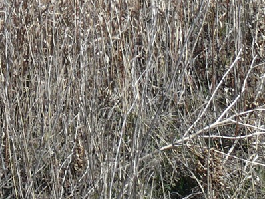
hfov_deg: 10.5
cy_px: -216
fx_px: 1379
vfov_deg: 7.8
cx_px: -149
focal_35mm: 180
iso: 100
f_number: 6.3
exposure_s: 1/500
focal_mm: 7.4
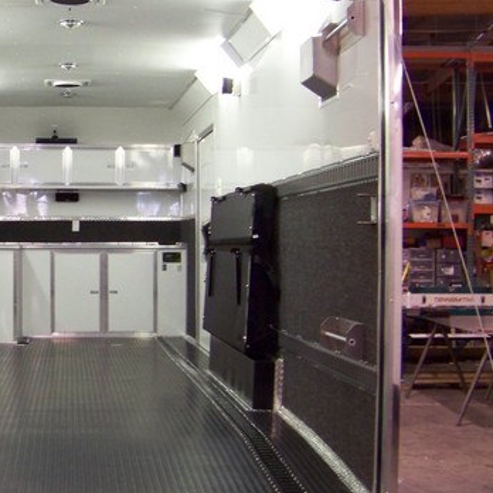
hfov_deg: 26.3
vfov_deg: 26.9
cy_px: 234
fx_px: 1031
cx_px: 79
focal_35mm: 64
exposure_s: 1/30
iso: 240
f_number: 2.8
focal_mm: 5.85
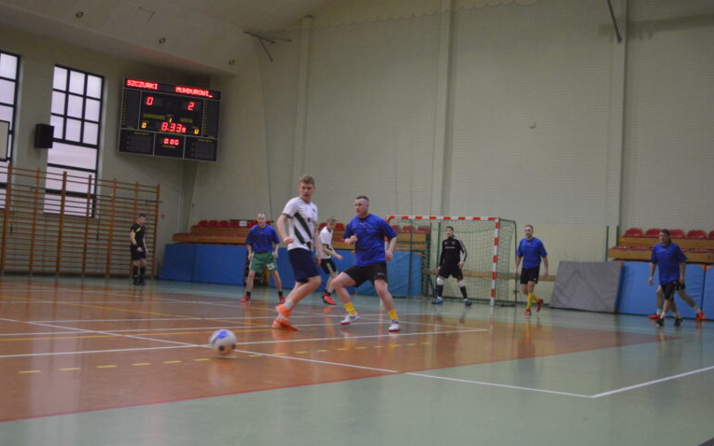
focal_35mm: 46
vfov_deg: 28.0
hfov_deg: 43.5
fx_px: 895
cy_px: 216
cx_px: 357
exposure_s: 1/200
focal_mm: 30
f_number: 4.2
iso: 3200
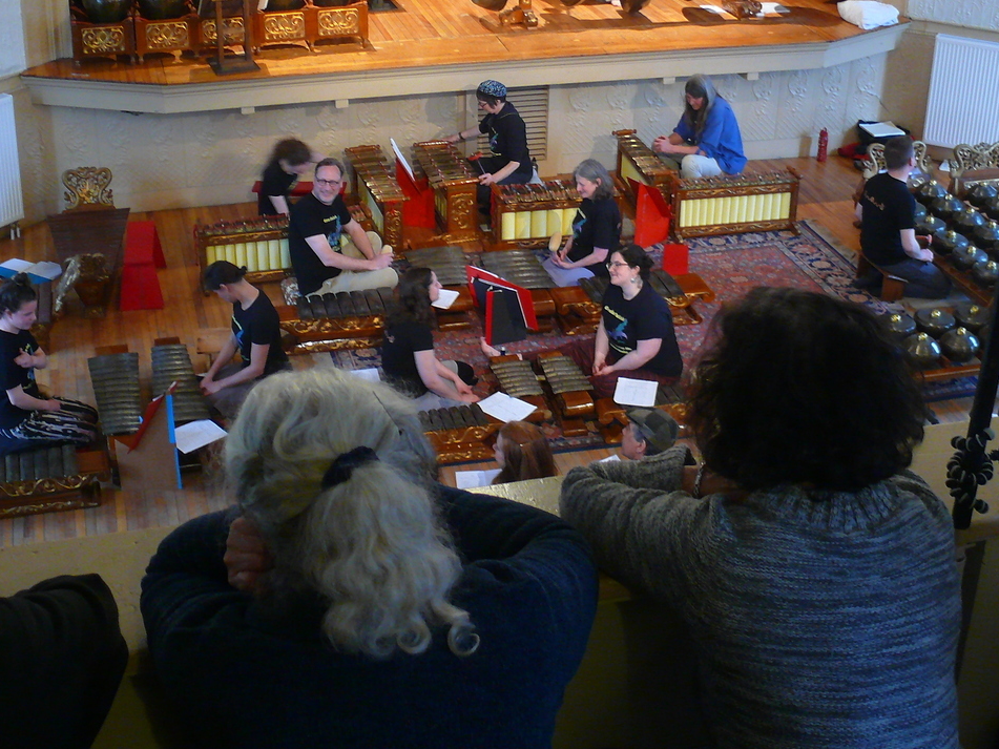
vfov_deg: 27.5
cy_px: 306
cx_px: 532
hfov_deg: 36.2
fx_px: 1529
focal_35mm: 53
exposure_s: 1/10
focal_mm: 7.4
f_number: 2.8
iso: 200
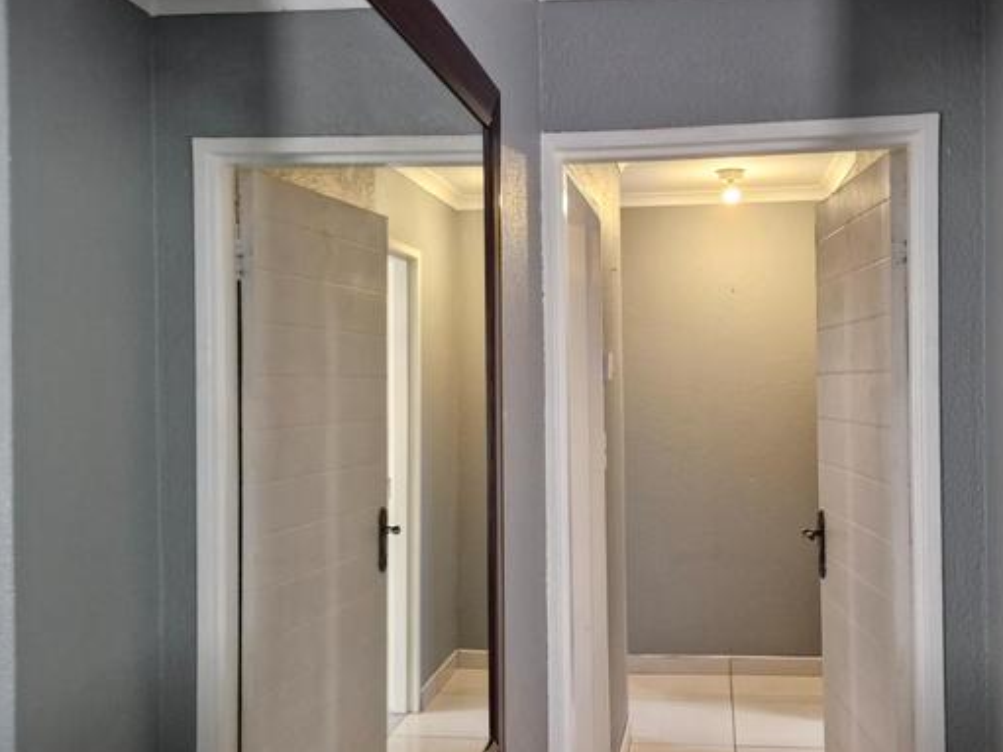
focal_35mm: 36
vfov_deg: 39.6
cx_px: 608
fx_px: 1043
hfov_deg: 51.0
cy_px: 389
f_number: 1.8
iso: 640
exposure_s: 1/100
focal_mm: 5.54
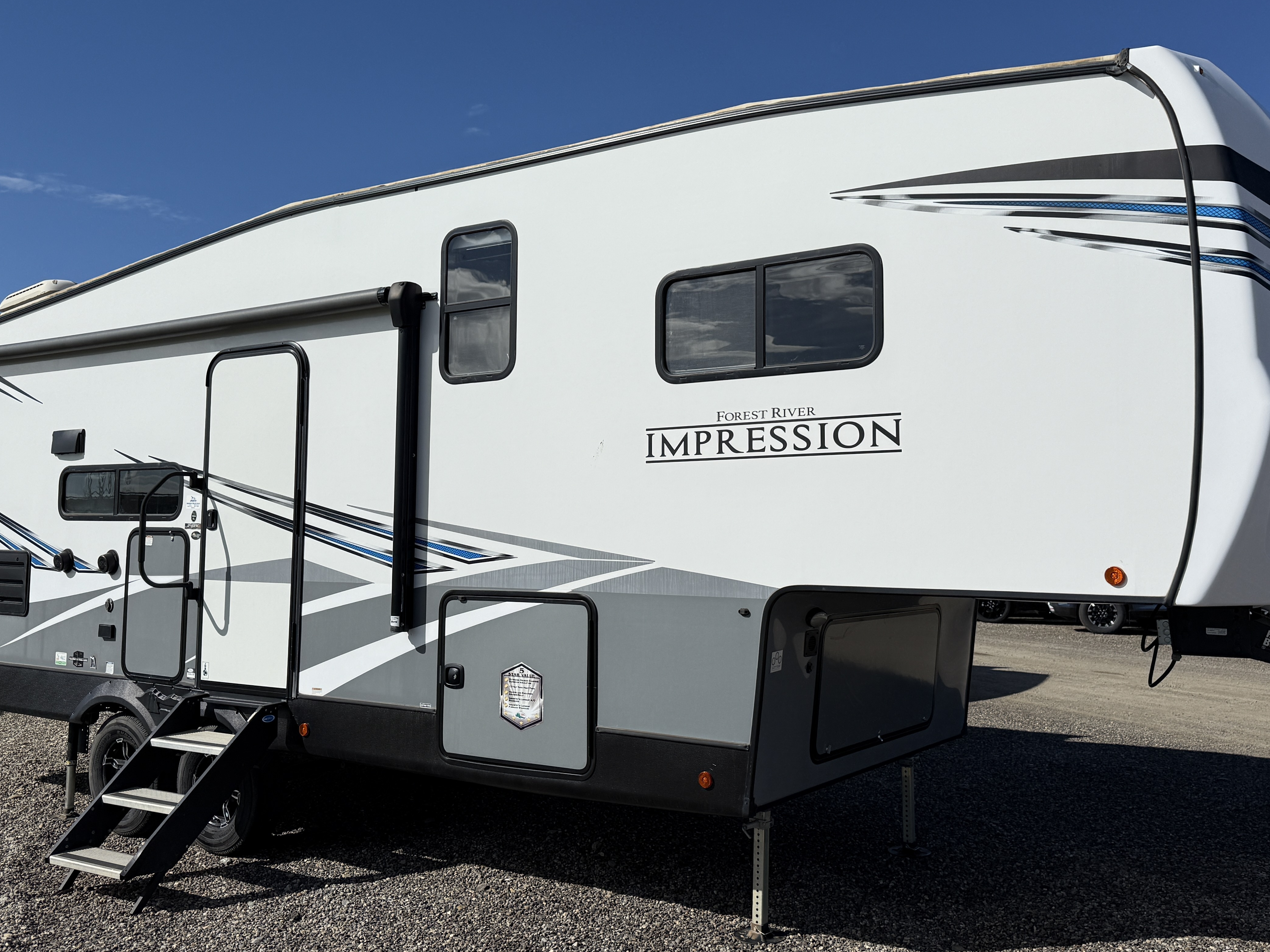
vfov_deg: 42.9
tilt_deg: +6.1
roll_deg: -0.6
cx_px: 662
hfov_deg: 55.3
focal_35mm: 33
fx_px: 1211
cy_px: 435
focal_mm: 6.76
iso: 80
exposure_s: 1/14286
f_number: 1.78
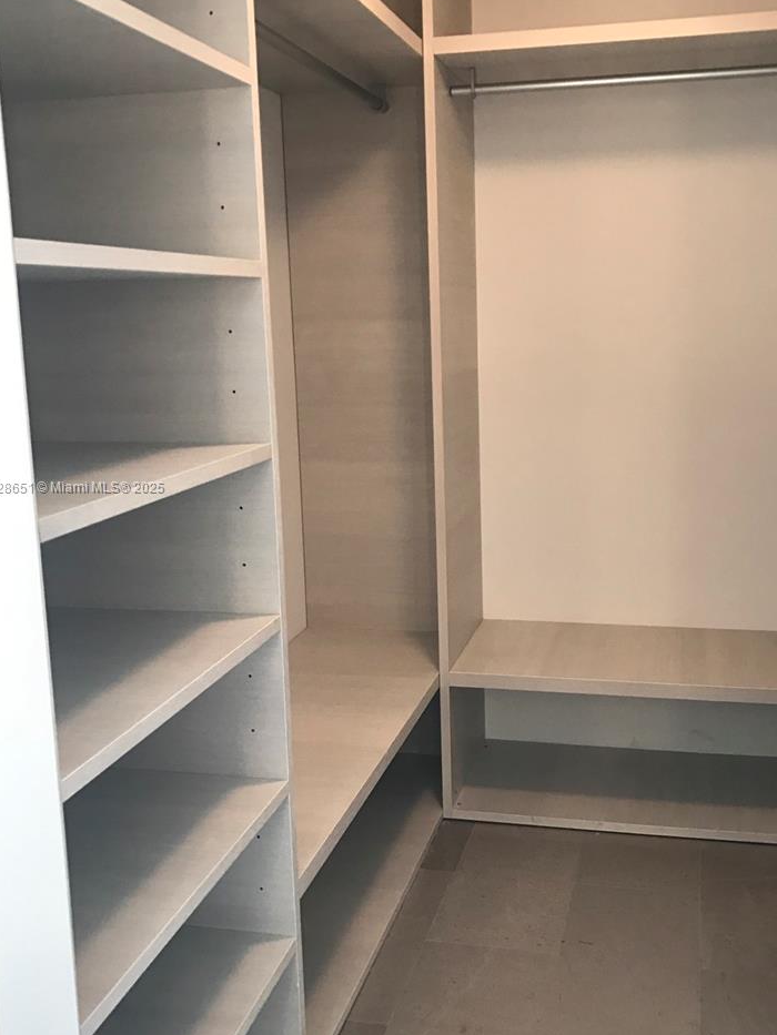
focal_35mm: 36
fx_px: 1077
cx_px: 460
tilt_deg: -9.1
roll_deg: +1.4
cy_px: 488
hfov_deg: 39.5
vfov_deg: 51.3
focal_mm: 3.99
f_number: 1.8
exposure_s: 1/24
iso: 32
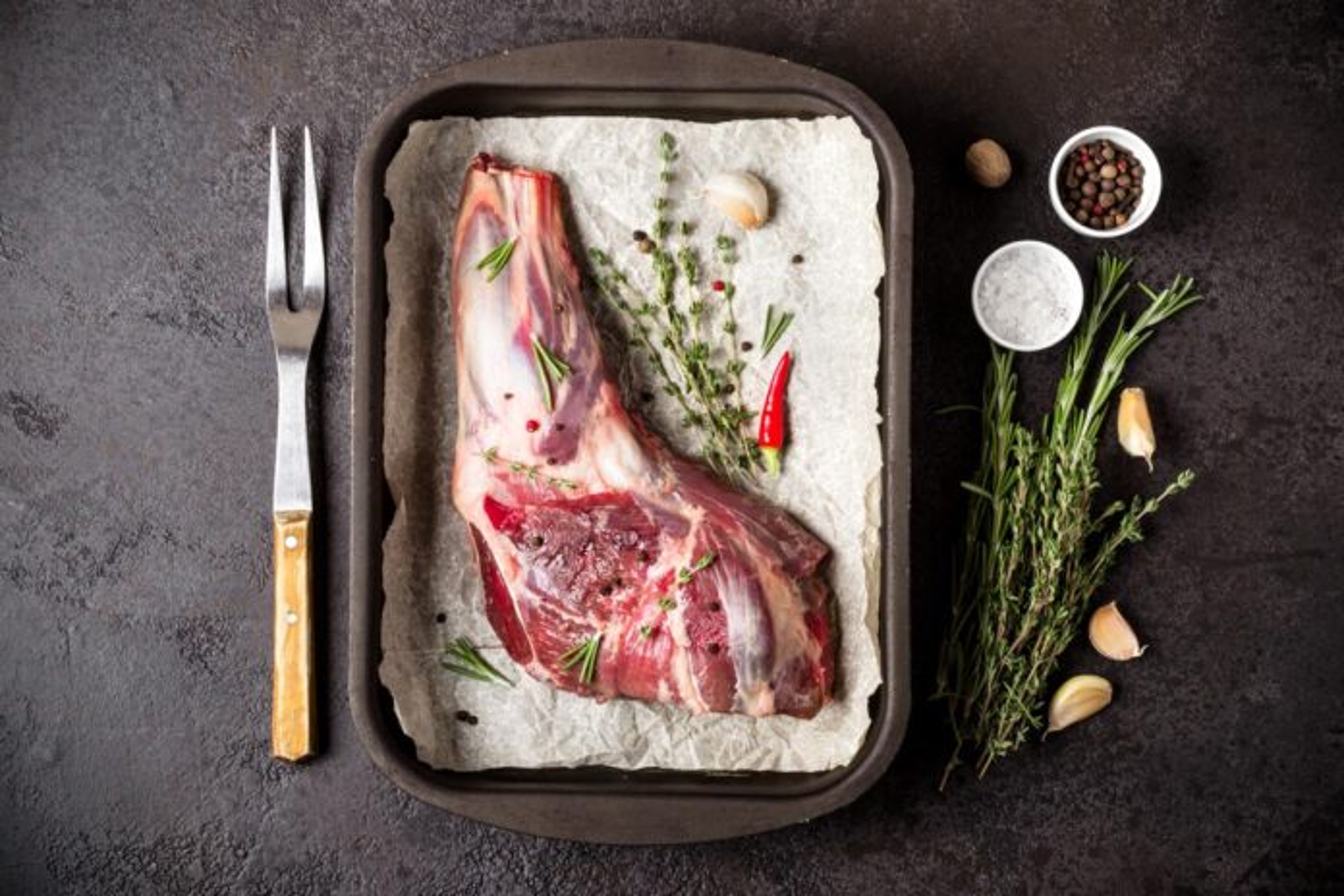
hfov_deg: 27.0
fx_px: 2800
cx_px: 672
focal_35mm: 75
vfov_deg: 18.2
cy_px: 448
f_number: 11
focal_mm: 50
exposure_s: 1/125
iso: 100
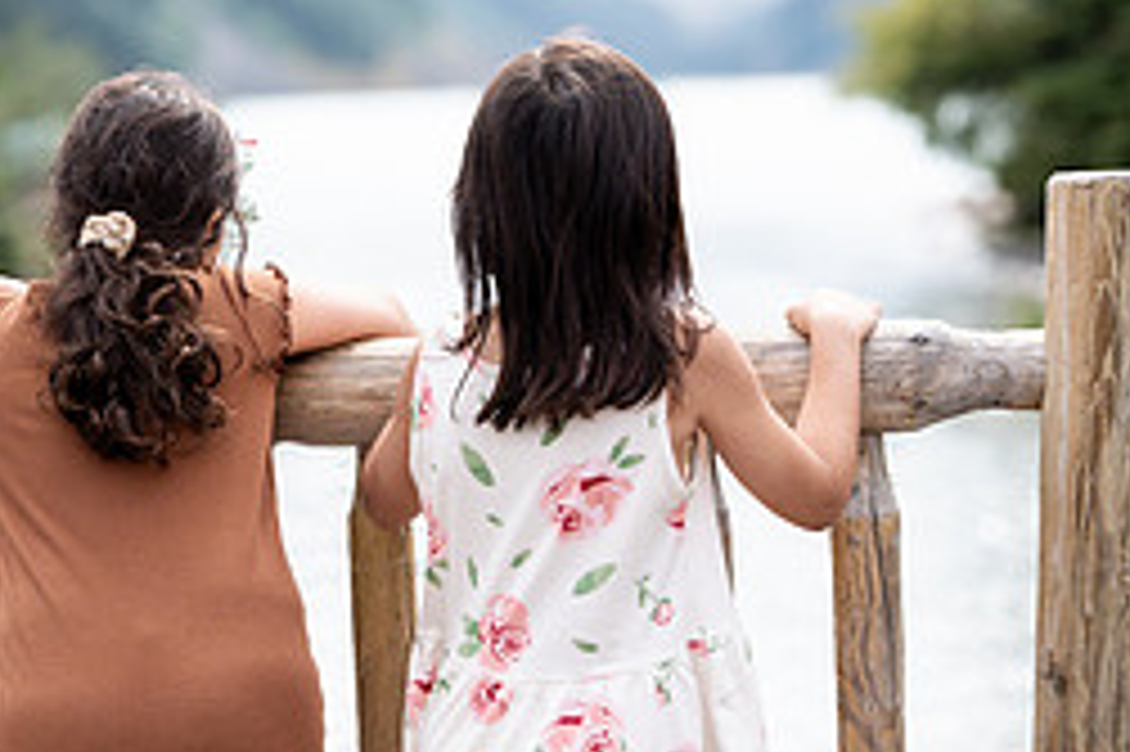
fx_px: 2541
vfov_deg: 16.8
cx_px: 333
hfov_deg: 24.9
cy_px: 362
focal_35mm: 81
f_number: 9
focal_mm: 35
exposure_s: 1/250
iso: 200
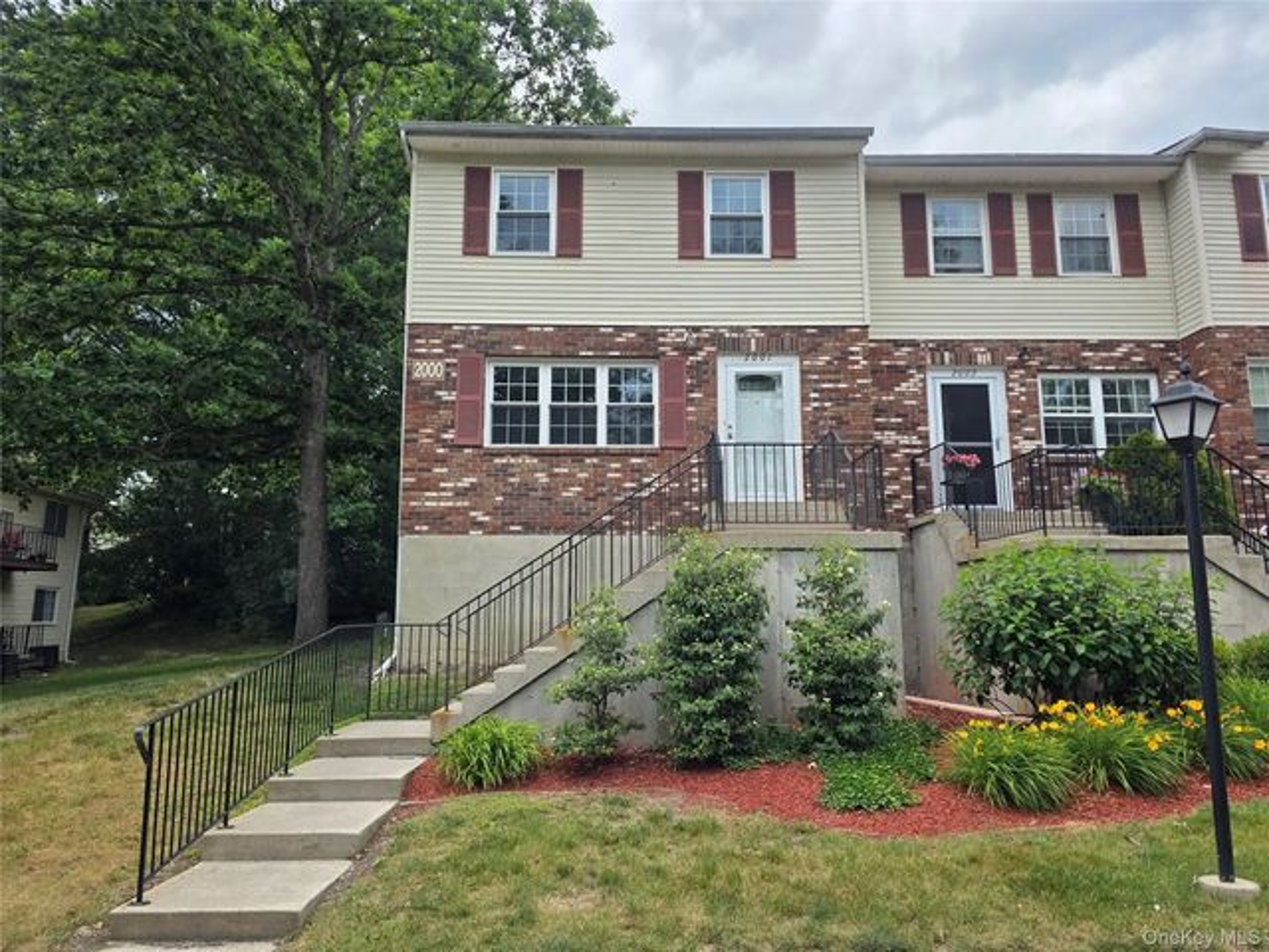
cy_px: 476
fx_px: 843
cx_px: 634
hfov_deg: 73.9
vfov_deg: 58.9
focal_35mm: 23
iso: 80
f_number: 1.7
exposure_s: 1/3264
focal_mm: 6.3
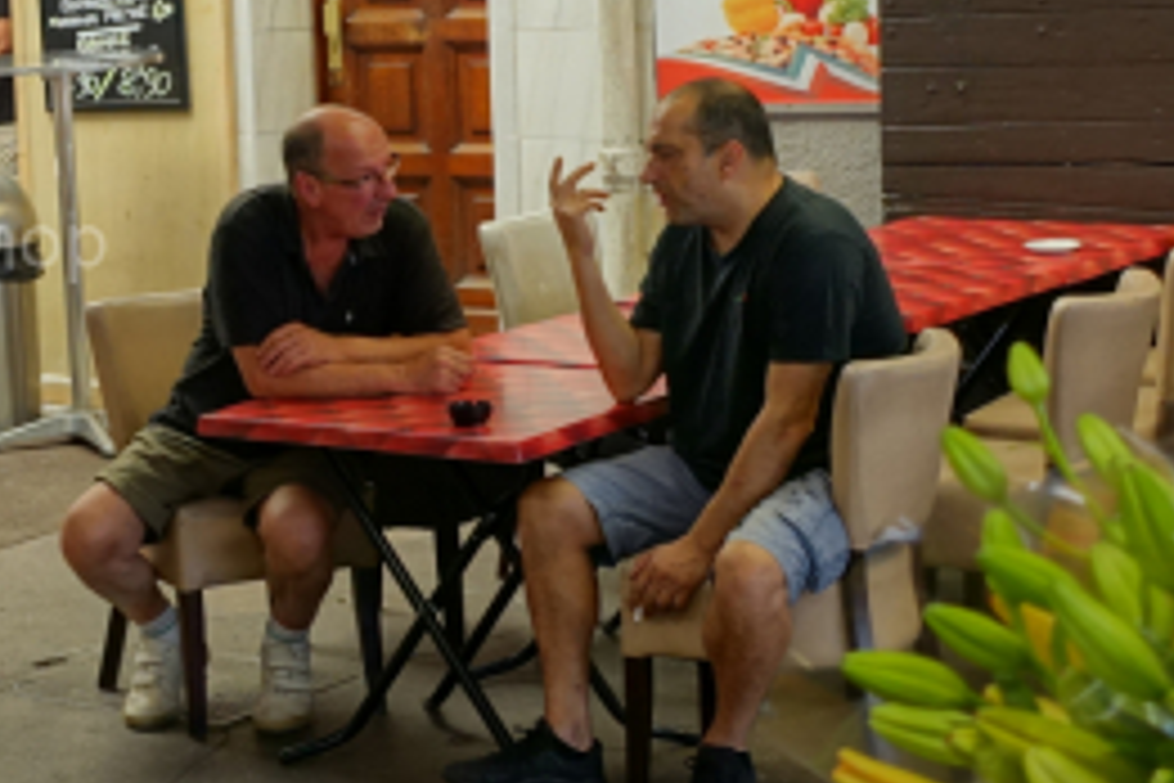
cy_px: 250
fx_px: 3293
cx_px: -247
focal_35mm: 101
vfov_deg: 13.5
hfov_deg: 19.0
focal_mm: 12.2
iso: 125
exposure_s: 1/80
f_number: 2.8
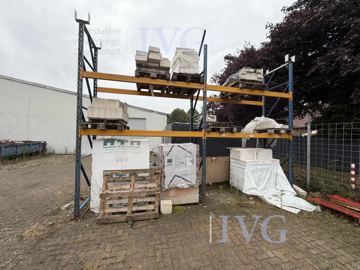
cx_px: 180
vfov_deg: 85.7
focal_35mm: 14
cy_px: 135
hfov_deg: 102.1
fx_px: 146
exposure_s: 1/237
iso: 40
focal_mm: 2.22
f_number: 2.2
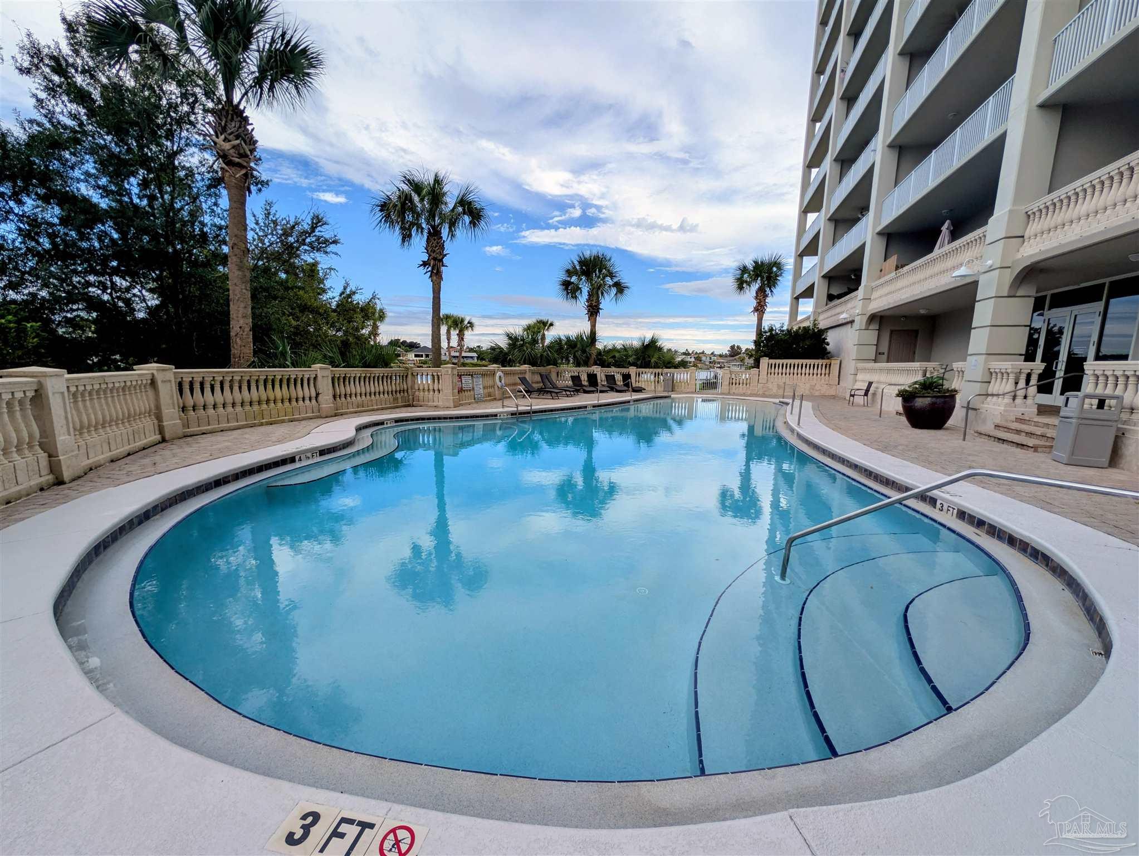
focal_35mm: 12
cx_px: 570
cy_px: 428
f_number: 1.7
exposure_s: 1/2445
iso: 48
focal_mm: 2.02
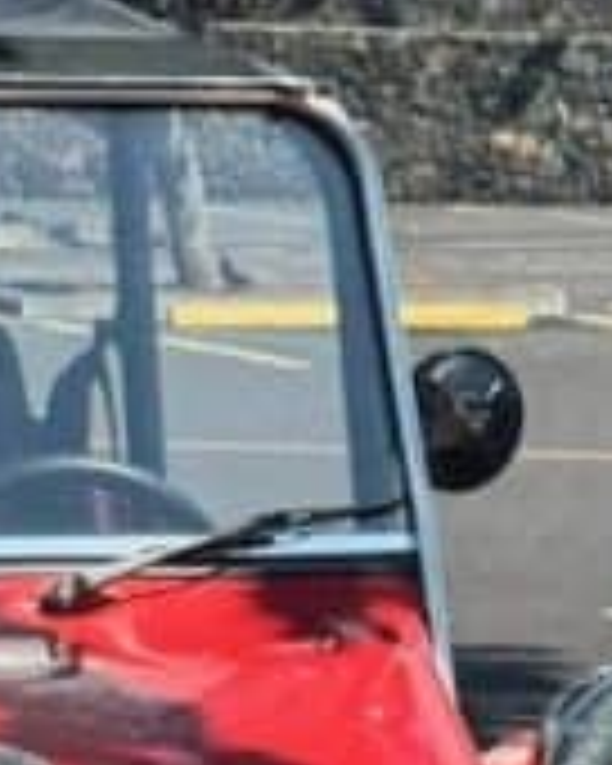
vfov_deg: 6.8
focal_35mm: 283
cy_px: 860
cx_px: 22
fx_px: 6407
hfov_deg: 5.5
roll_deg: +2.4
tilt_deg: -7.4
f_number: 1.78
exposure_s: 1/2717
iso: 64
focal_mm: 6.76
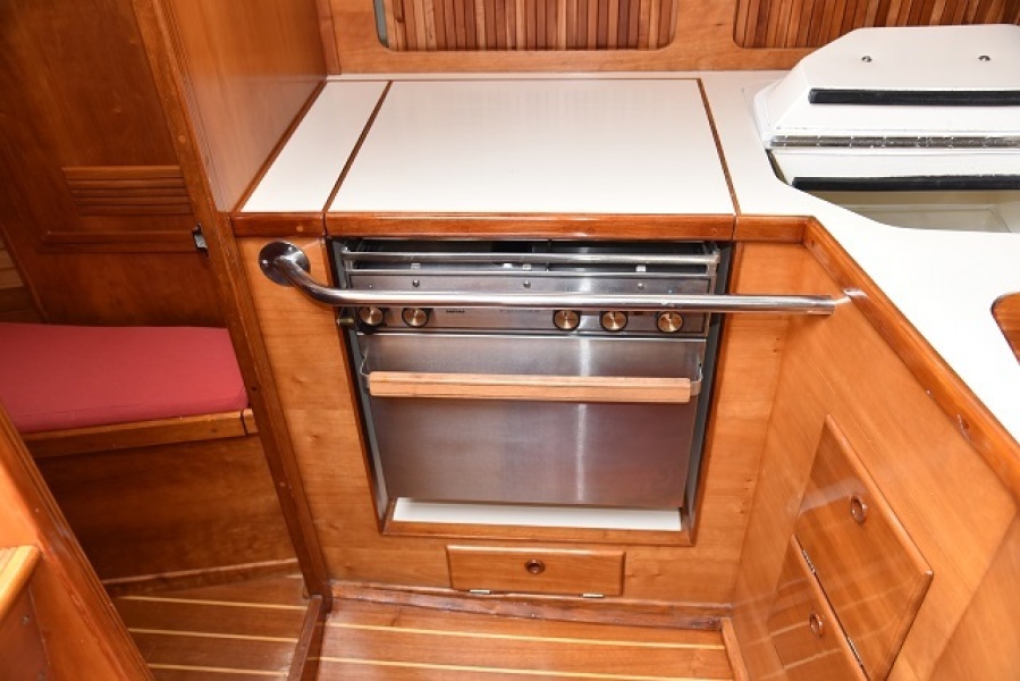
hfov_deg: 61.9
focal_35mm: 30
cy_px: 340
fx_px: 850
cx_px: 510
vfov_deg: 43.6
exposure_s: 1/100
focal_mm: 30
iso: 800
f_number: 5
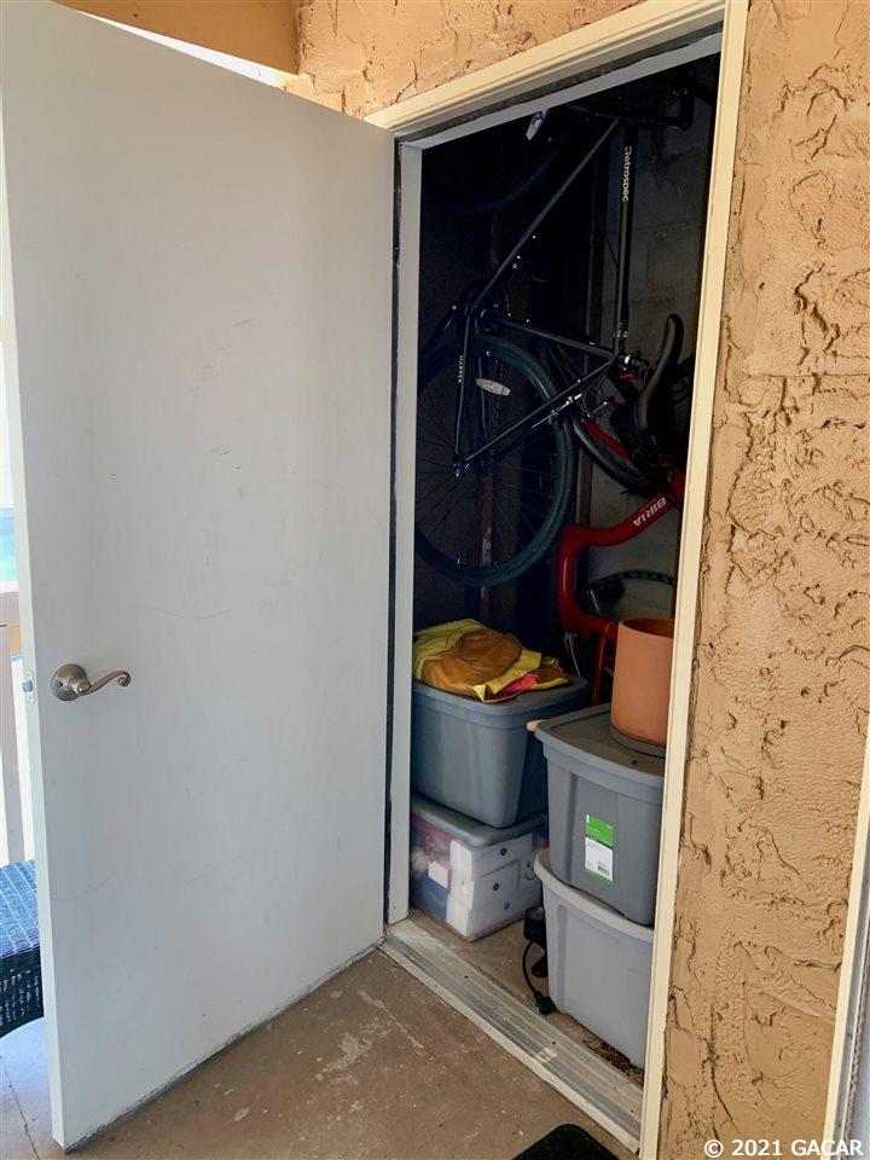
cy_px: 580
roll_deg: -1.9
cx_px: 435
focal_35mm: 26
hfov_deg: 53.1
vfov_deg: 67.3
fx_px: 871
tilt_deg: -9.8
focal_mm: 4.25
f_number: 1.8
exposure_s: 1/60
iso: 250
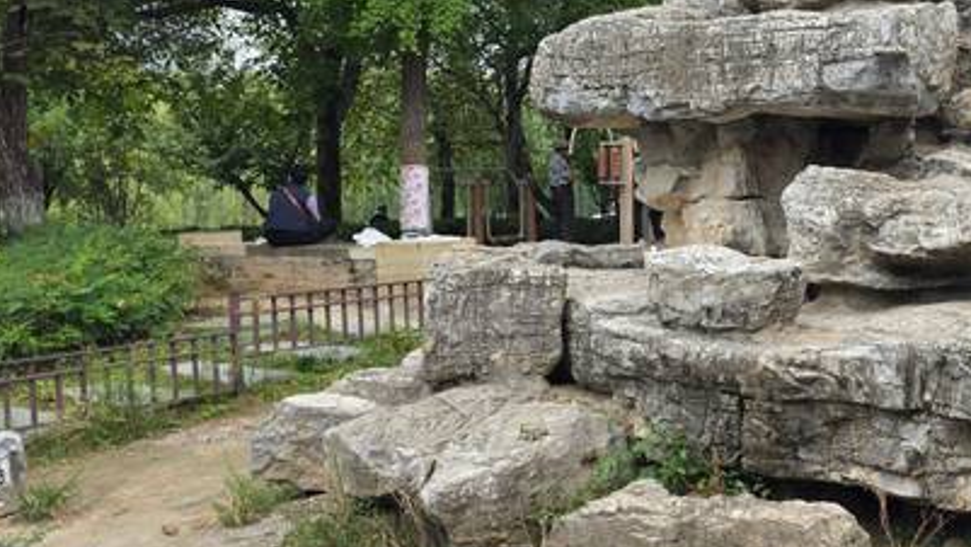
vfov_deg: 26.6
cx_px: 782
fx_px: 1159
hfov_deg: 43.3
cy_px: 259
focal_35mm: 45
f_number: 1.7
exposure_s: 1/1350
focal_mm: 6.3
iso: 80
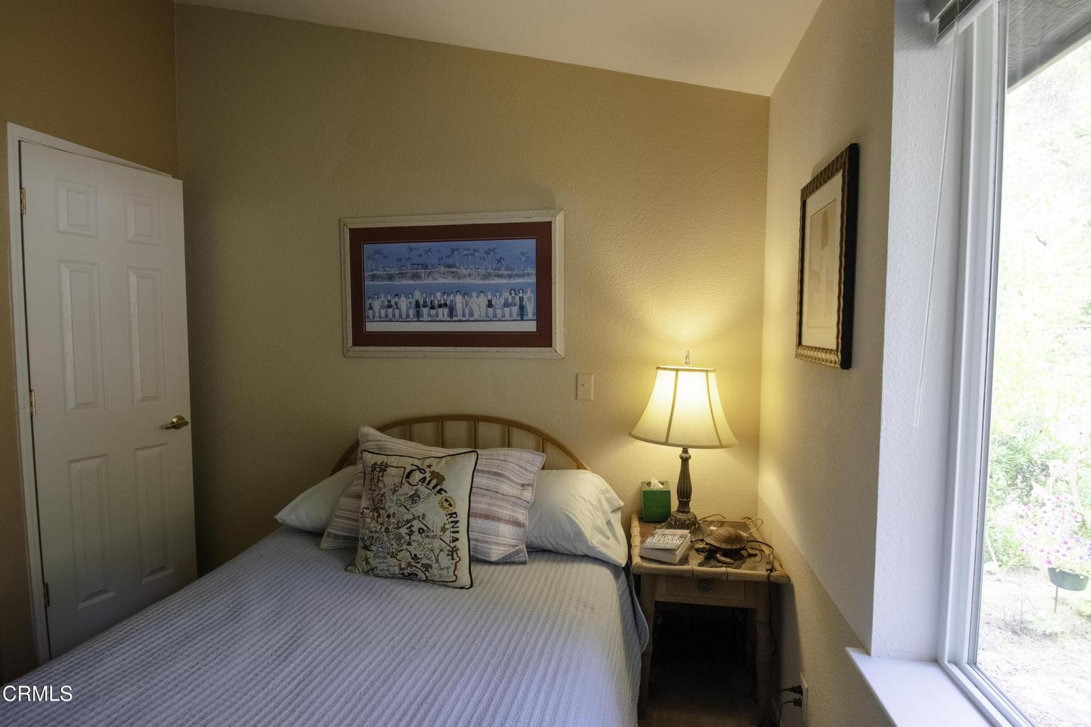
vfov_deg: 69.7
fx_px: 523
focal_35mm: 17
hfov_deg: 92.4
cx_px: 546
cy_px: 364
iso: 2000
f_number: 8
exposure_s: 1/400
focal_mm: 11.5
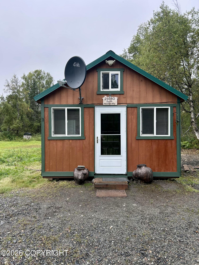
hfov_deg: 53.1
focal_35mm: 26
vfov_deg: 67.3
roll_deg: -0.1
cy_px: 132
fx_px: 199
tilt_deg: +1.5
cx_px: 100
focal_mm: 5.7
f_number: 1.5
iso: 40
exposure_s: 1/260
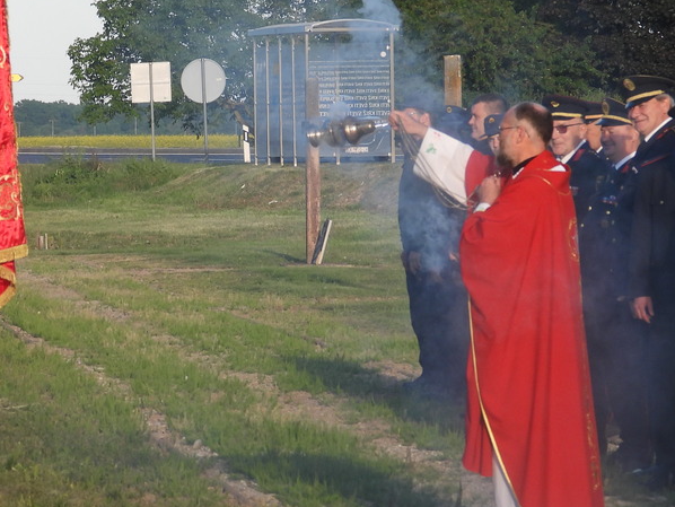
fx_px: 7237
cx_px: 144
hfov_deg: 5.3
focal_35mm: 371
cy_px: 207
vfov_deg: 4.0
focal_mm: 33.2
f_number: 4.5
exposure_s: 1/320
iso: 100
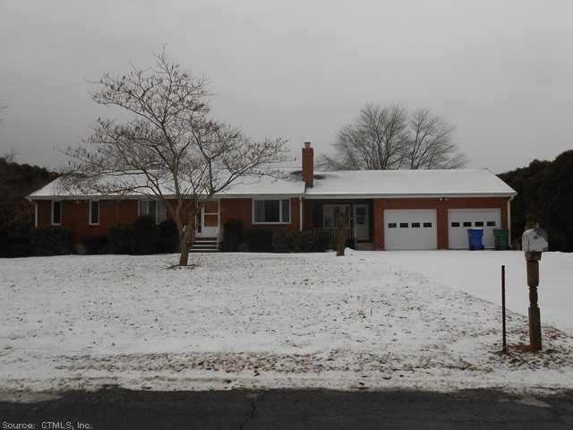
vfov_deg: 46.8
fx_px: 497
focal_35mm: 30
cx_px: 286
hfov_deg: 60.0
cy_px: 215
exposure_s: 1/200
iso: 80
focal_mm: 5.3
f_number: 3.8
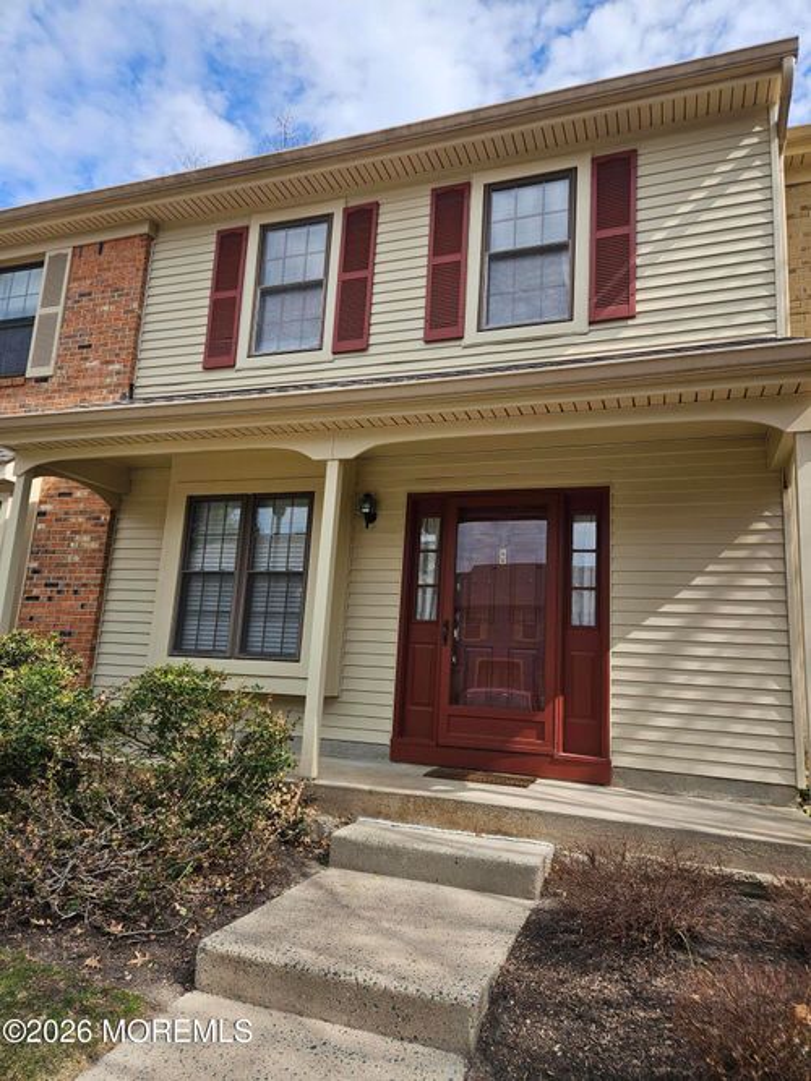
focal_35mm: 23
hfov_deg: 58.9
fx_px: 719
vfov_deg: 73.9
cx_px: 406
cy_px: 540
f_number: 1.8
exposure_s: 1/1290
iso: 25
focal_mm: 5.4
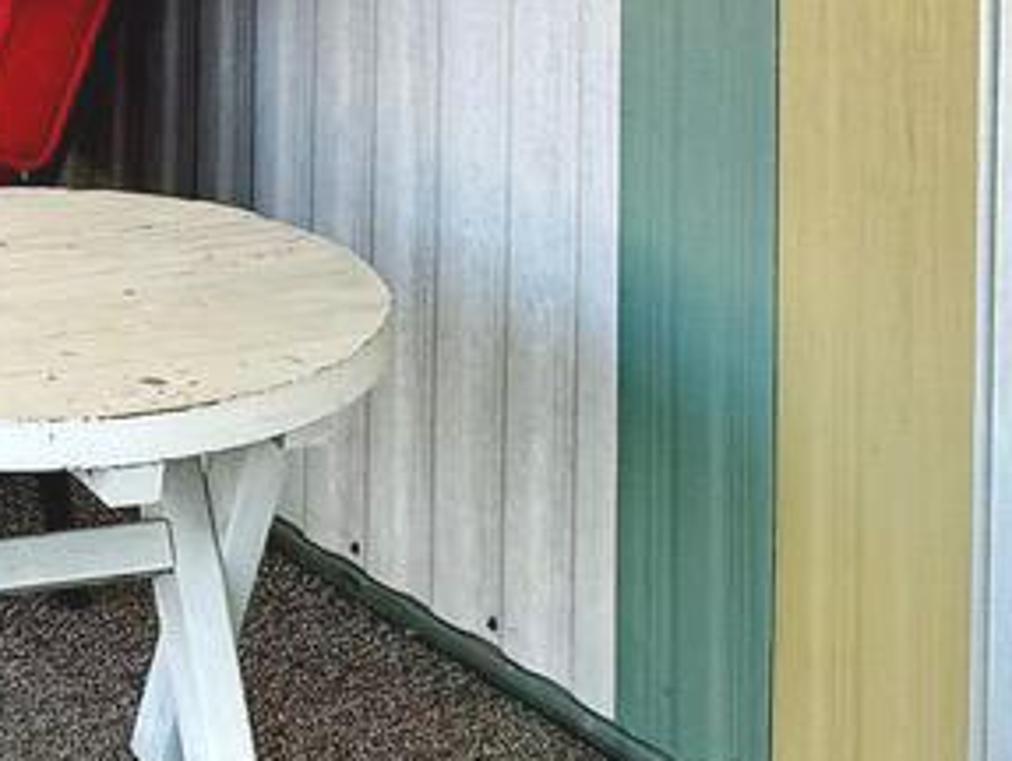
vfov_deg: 8.3
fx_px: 5005
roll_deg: +0.0
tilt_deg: -5.2
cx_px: -102
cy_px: -683
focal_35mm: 171
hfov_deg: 11.4
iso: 80
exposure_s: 1/350
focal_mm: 6.76
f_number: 1.78
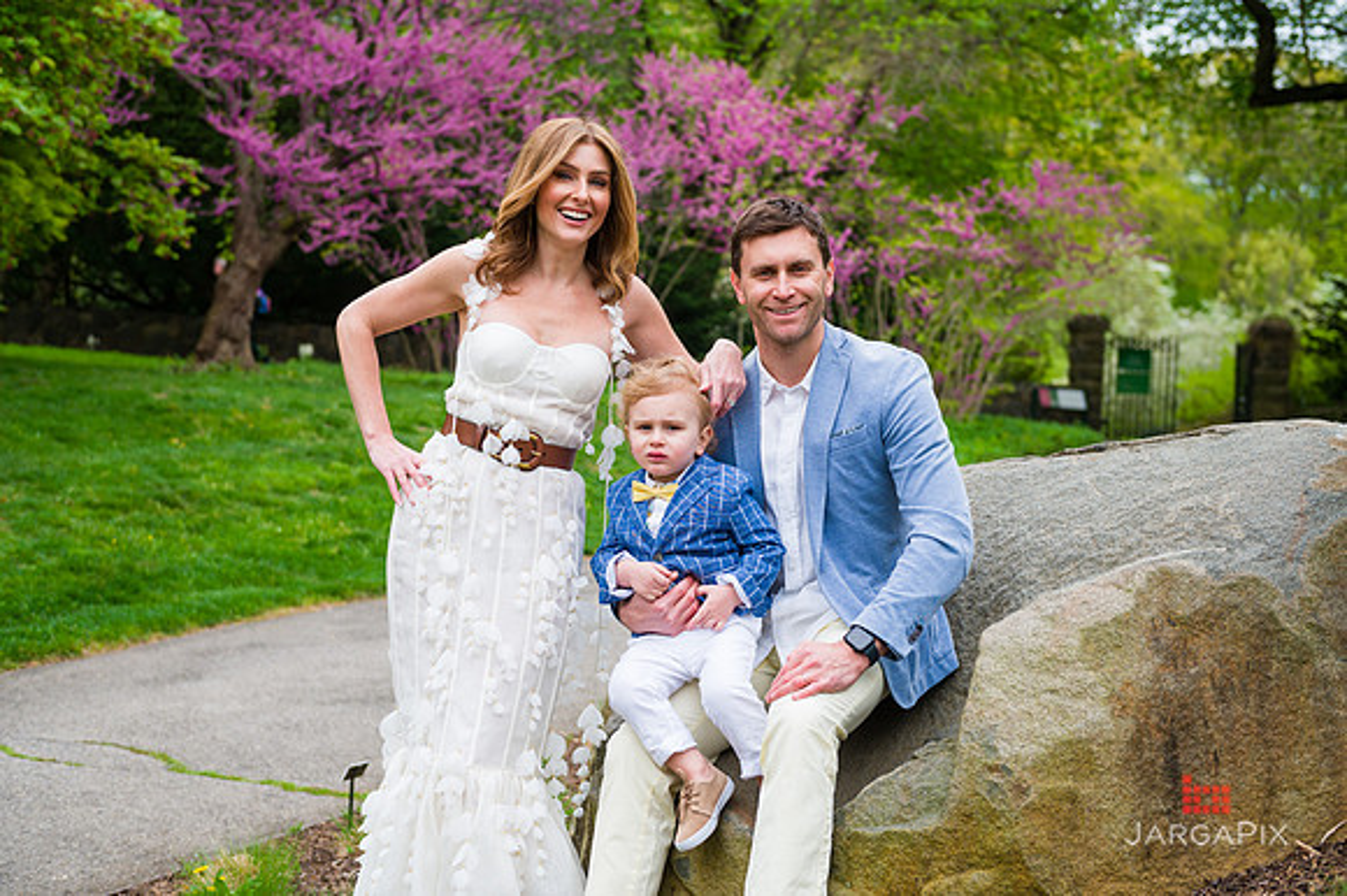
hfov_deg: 39.6
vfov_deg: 27.0
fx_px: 1870
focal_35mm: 50
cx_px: 674
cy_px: 448
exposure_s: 1/500
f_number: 4.5
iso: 200
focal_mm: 50
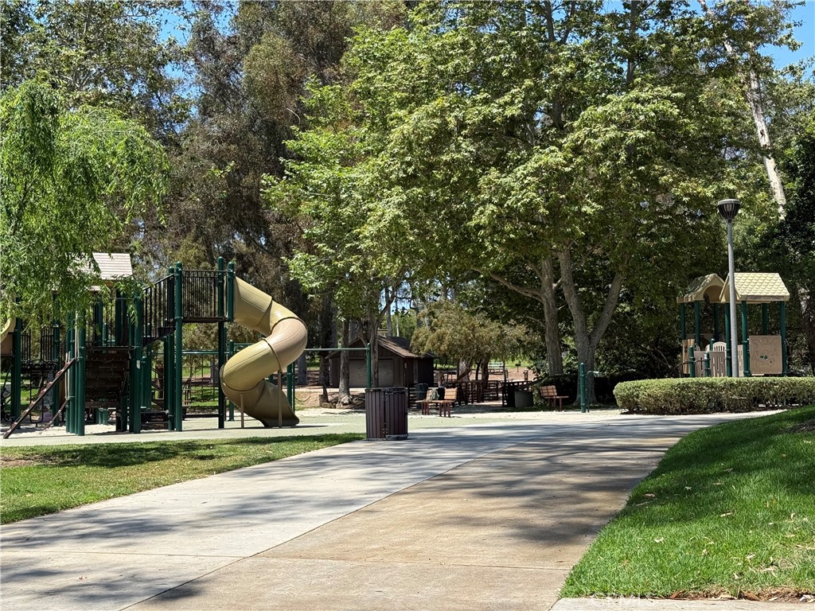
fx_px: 1130
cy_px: 306
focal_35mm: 48
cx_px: 408
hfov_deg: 39.7
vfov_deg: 30.3
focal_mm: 6.76
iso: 64
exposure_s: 1/2577
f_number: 1.78
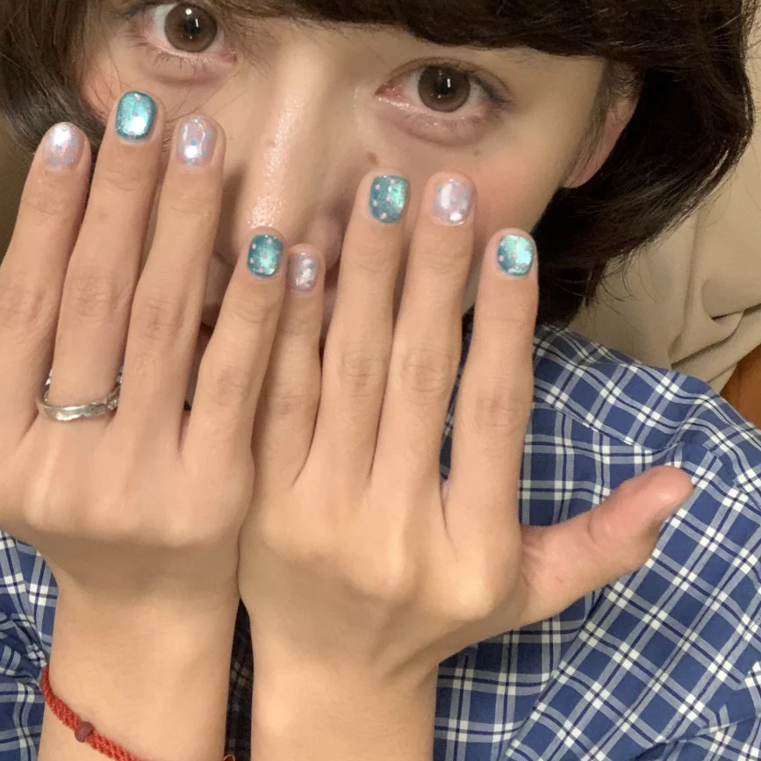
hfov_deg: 36.0
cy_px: 189
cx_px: 341
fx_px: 1169
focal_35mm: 47
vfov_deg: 35.3
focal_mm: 2.87
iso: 320
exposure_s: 1/44
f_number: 2.2
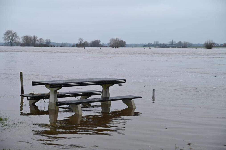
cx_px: 113
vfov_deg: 19.4
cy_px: 75
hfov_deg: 28.9
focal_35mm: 70
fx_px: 439
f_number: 4
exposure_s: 1/250
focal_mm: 70
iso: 400
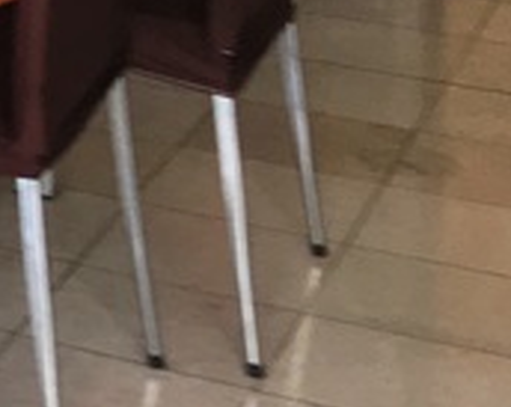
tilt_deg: -5.8
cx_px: -939
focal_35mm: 169
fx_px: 2552
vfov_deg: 8.5
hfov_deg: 9.4
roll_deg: +1.3
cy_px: -493
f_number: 2.2
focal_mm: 4.15
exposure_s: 1/50
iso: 32
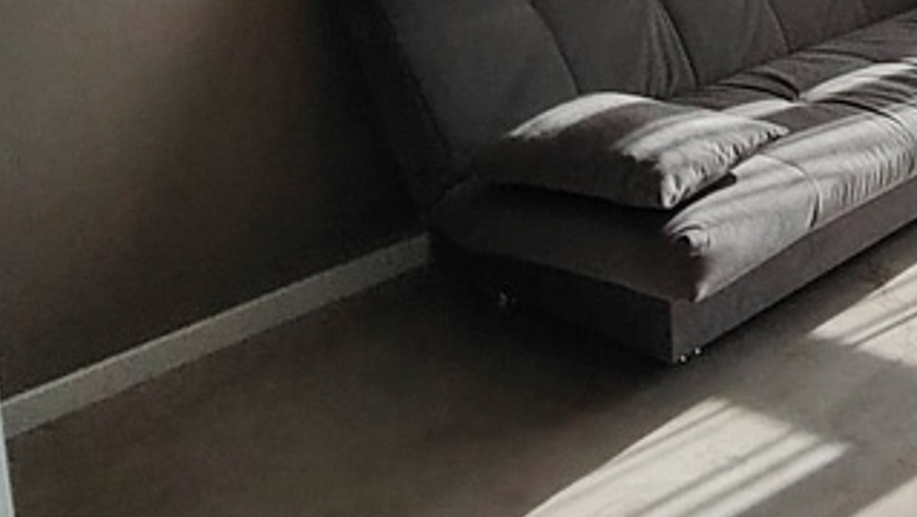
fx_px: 1411
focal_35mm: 58
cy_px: -204
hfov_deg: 30.7
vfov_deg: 18.8
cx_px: 1089
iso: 100
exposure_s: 1/630
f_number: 2.2
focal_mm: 1.42
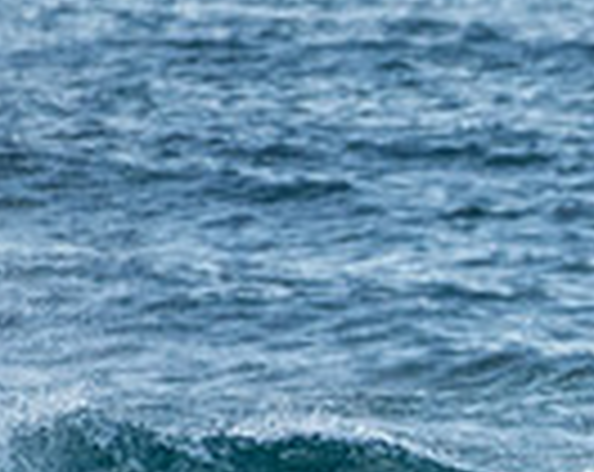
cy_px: 753
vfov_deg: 0.5
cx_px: 1184
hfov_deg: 0.6
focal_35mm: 3099
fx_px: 54360
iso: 1600
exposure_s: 1/1250
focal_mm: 500
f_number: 5.6
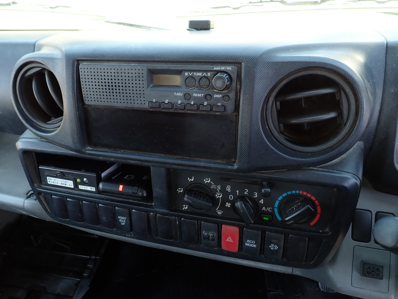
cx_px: 199
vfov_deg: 54.9
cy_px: 150
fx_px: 287
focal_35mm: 25
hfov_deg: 69.4
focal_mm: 4.5
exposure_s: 1/60
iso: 100
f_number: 2.8
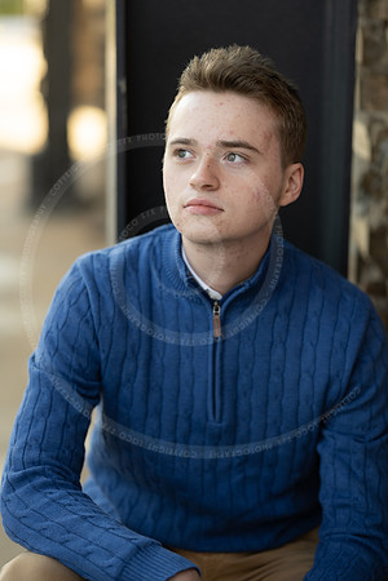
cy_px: 290
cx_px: 194
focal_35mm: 85
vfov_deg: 23.9
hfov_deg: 16.1
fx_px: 1374
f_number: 1.8
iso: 100
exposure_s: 1/160
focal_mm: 85
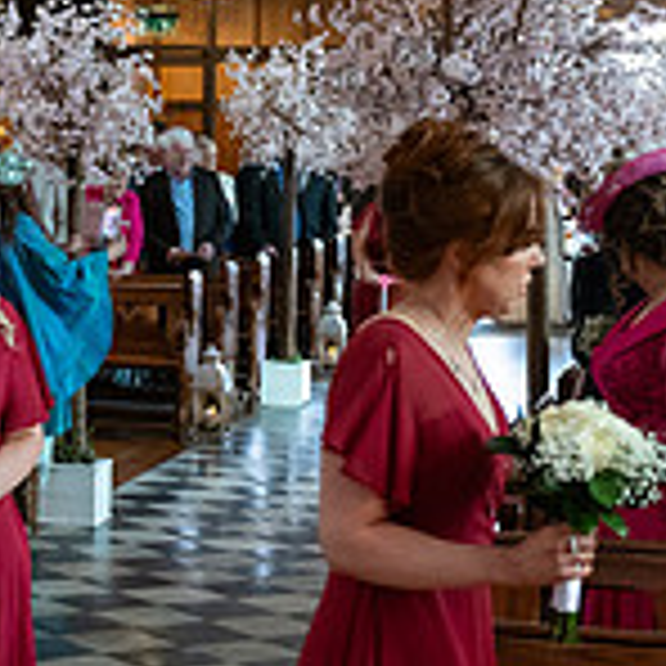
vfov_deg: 15.4
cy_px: 353
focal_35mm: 113
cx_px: -184
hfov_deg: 14.8
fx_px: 2460
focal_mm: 34
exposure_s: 1/160
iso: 1250
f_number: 3.5
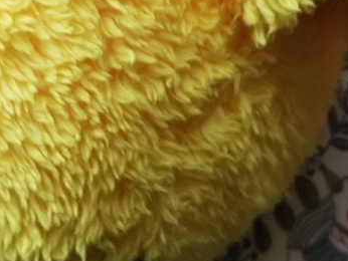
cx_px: 104
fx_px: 1046
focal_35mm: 104
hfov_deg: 18.8
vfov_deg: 13.9
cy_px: -27
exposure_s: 1/40
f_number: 2.2
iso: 50
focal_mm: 4
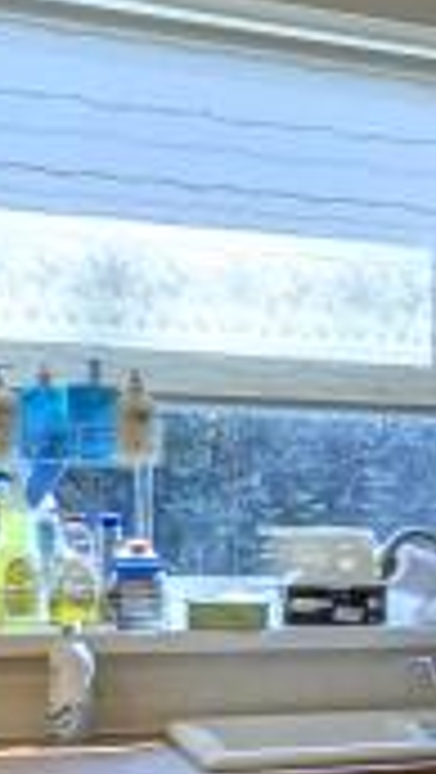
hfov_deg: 13.3
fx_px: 1600
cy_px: 592
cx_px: 872
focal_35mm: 78
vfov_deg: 26.8
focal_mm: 2.23
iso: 40
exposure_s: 1/129
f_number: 1.95
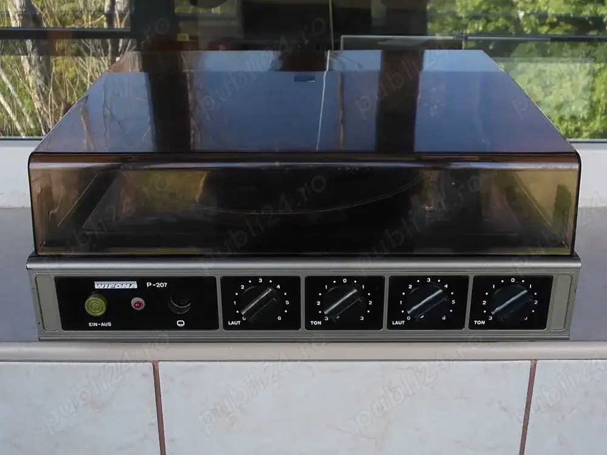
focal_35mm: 43
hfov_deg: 43.9
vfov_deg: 33.6
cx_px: 304
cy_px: 228
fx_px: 754
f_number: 3.3
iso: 80
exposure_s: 1/40
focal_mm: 6.1
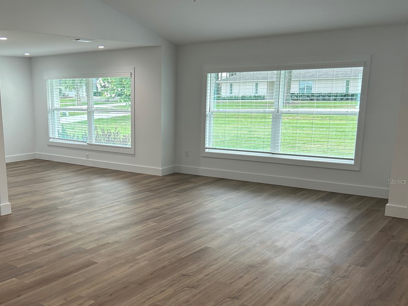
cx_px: 125
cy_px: 181
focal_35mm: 38
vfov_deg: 37.6
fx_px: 448
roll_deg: +1.2
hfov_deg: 47.9
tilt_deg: -12.0
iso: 64
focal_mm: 5.7
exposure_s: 1/120
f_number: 1.5
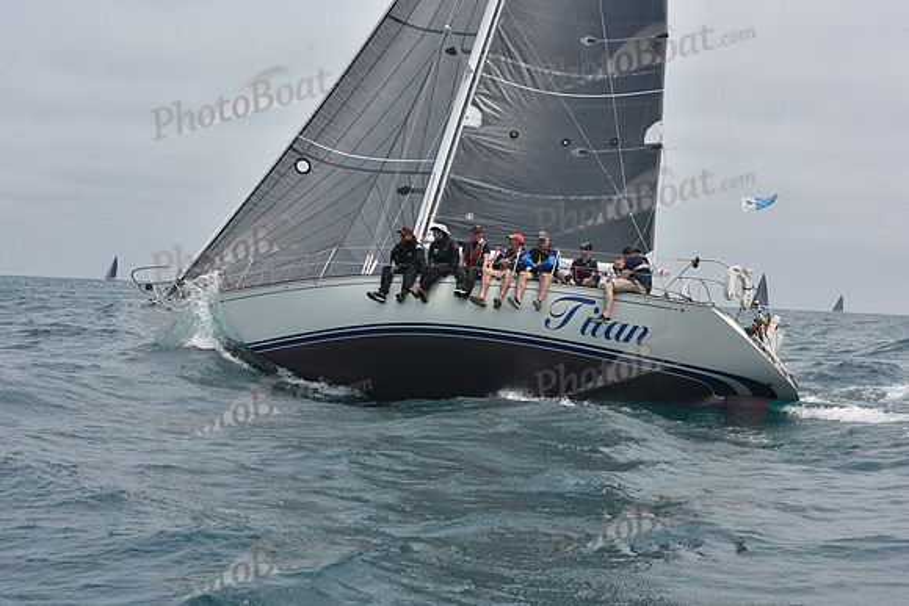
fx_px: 1768
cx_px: 454
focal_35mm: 70
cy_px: 303
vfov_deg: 19.5
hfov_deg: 28.8
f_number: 10
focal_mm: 70
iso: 250
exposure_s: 1/800
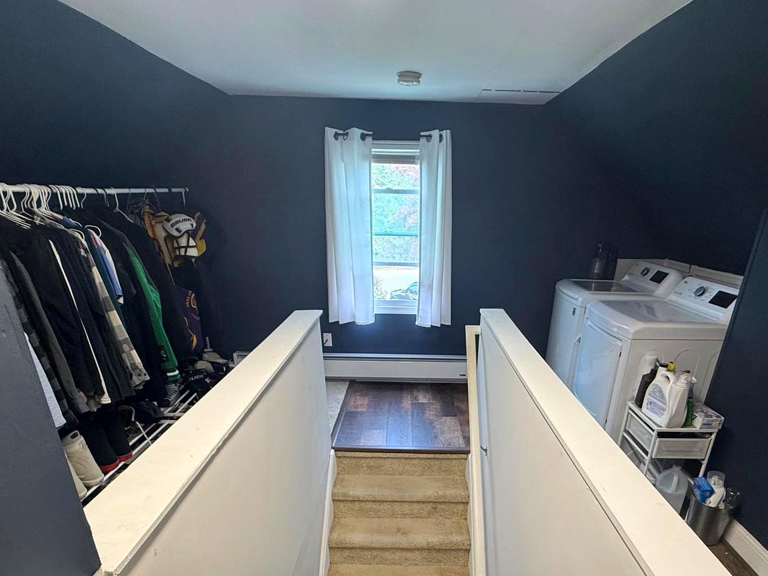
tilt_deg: -24.9
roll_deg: -0.8
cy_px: 424
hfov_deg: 78.8
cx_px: 419
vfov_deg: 60.4
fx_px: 466
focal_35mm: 21
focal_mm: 2.22
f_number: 2.2
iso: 160
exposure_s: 1/120
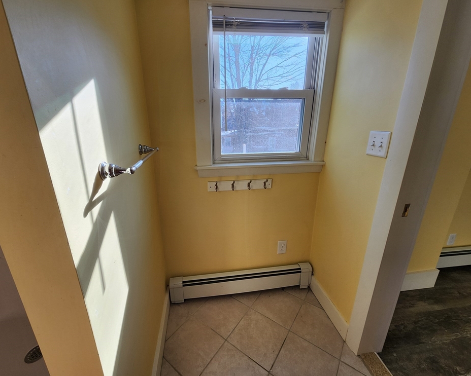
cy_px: 184
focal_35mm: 14
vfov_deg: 87.9
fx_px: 195
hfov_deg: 100.7
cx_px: 228
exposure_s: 1/167
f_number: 2.2
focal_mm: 2.2
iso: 50
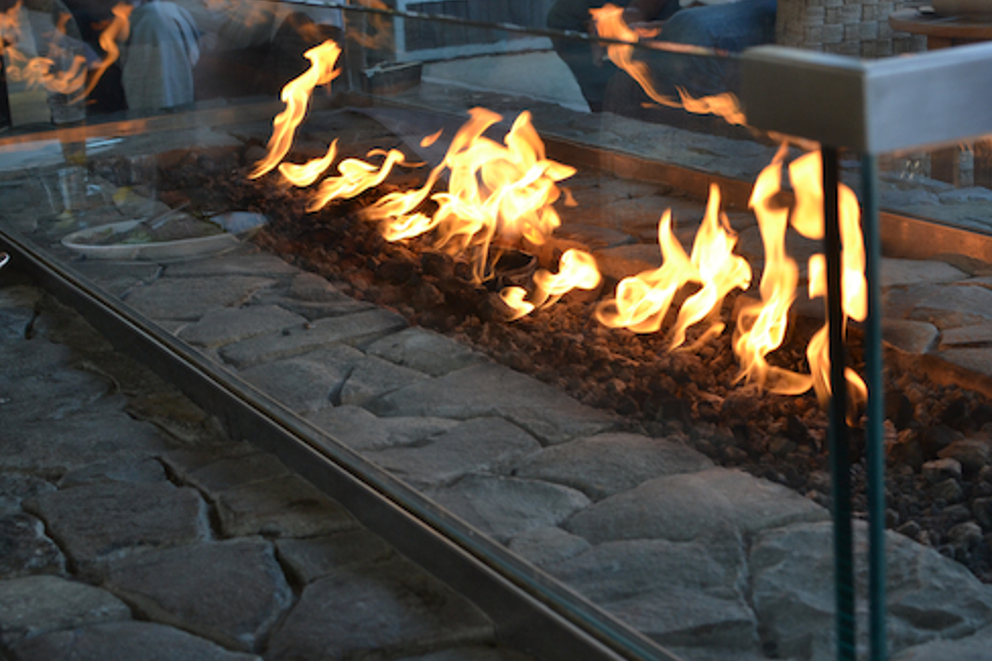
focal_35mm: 65
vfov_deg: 21.0
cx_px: 567
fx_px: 1780
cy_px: 275
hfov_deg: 31.1
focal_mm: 35
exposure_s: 1/125
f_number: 5.6
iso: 360
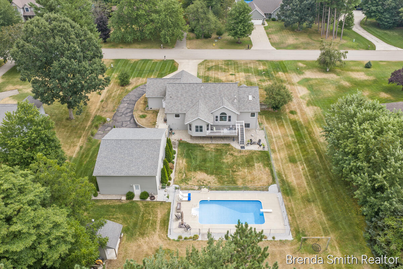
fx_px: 313
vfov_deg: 46.4
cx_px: 202
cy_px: 134
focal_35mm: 28
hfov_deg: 65.5
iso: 100
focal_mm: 14.45
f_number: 5.6
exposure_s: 1/120
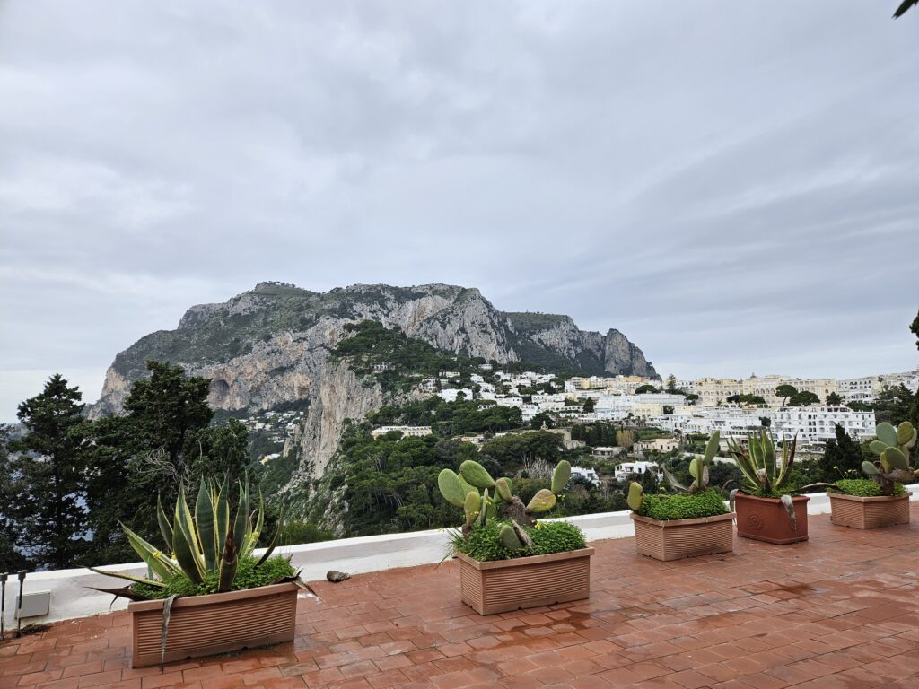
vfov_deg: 58.9
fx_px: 611
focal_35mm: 23
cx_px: 460
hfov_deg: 73.9
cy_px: 344
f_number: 1.8
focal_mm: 5.4
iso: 25
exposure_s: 1/384
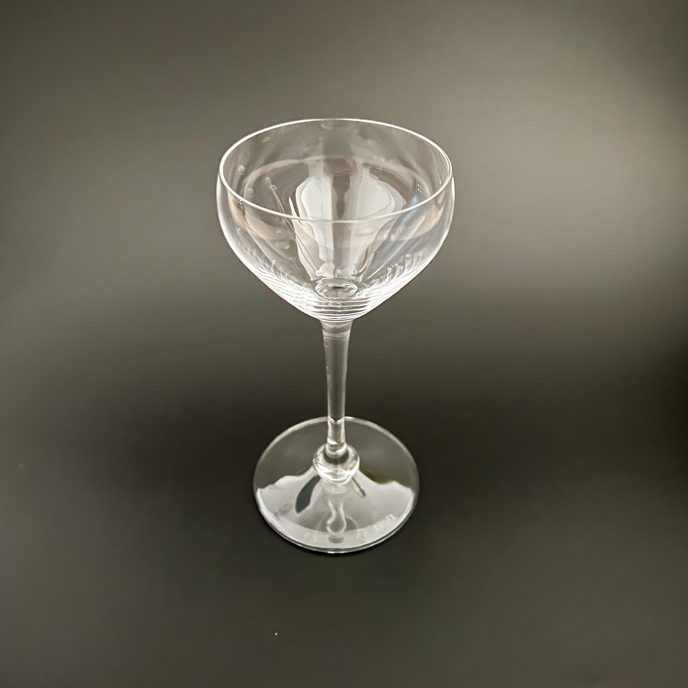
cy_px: 289
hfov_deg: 52.5
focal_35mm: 31
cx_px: 347
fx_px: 697
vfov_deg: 52.3
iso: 1600
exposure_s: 1/9
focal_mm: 5.7
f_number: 1.5
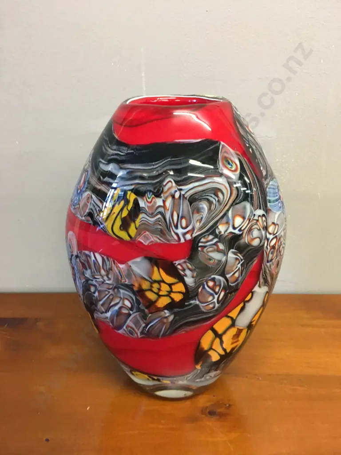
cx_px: 170
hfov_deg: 48.2
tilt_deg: -23.4
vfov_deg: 61.7
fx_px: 381
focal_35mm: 29
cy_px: 228
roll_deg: -0.3
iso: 100
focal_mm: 4.15
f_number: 2.2
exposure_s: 1/17
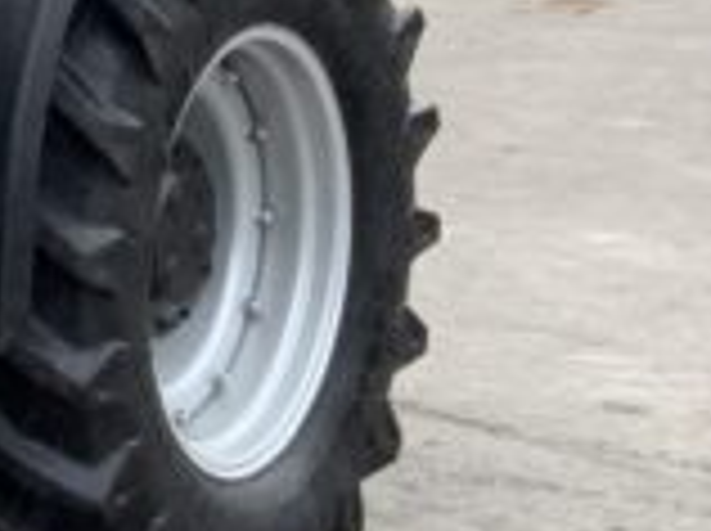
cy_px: -274
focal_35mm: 188
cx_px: -801
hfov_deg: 9.7
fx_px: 3856
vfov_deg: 7.7
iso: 20
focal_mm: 3
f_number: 1.8
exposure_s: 1/122
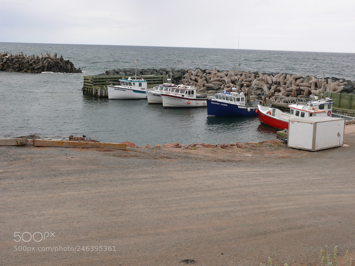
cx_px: 178
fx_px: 482
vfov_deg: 30.9
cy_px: 133
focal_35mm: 47
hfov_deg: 40.4
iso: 100
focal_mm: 9.9
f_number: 4.5
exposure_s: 1/200
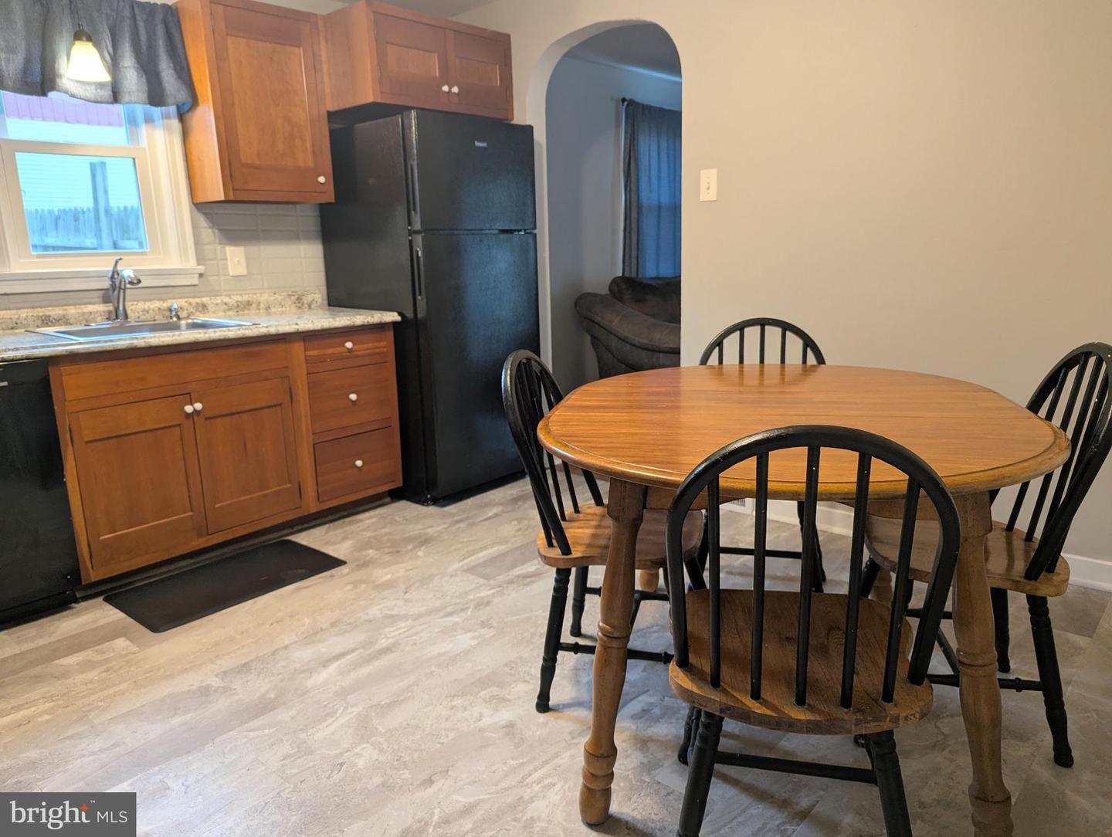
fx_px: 772
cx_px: 556
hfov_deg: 71.5
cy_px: 418
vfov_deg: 56.9
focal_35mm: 24
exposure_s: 1/24
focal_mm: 6.81
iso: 54
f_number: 1.85
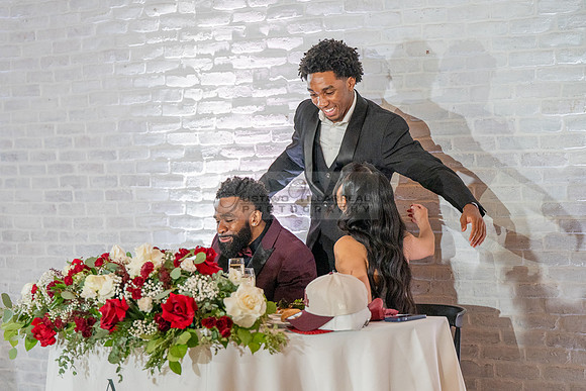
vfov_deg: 12.8
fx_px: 1739
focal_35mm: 107
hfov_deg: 19.1
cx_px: 242
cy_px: 229
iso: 1600
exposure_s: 1/320
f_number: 2.8
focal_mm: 91
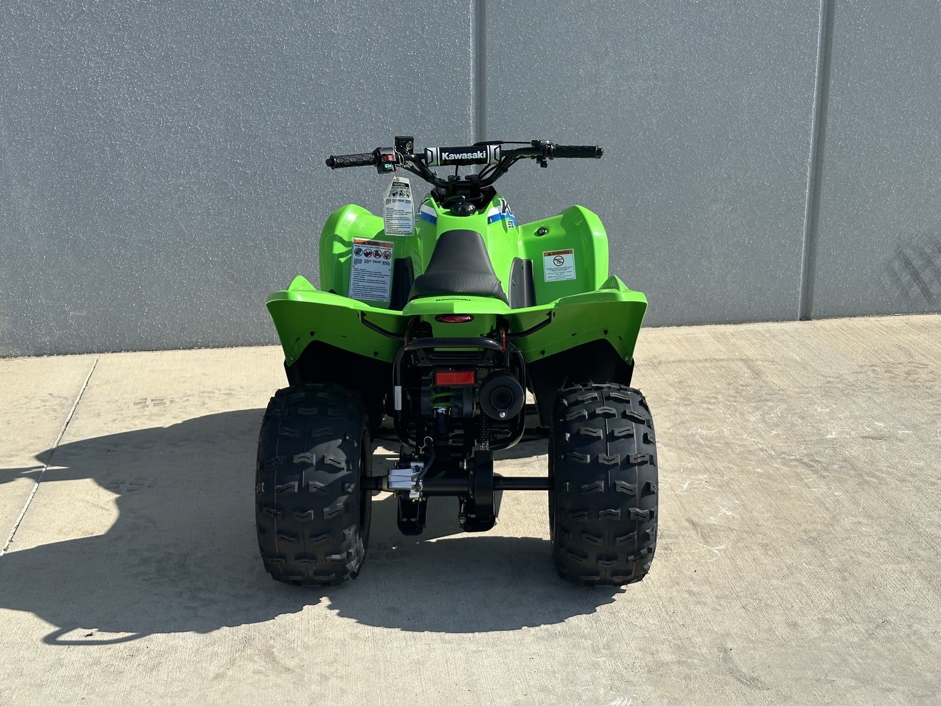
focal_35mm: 48
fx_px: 1305
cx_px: 470
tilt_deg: -14.1
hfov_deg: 39.7
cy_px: 353
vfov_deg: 30.3
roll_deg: +0.3
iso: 64
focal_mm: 6.86
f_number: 1.78
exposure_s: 1/3367
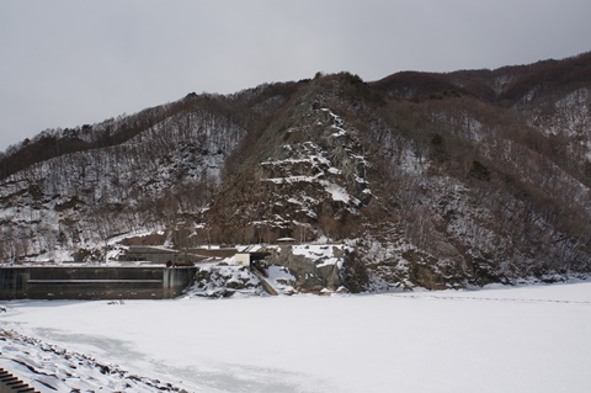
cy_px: 196
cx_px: 296
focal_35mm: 29
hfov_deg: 63.0
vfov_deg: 44.3
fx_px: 482
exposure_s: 1/200
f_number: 11
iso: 100
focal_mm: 19.6
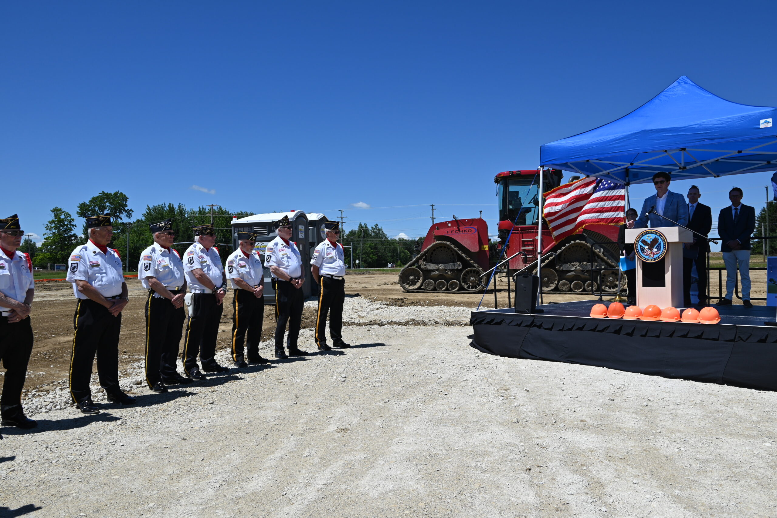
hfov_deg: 63.6
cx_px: 388
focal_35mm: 29
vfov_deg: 45.0
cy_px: 259
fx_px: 626
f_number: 8
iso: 100
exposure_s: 1/500
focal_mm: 29
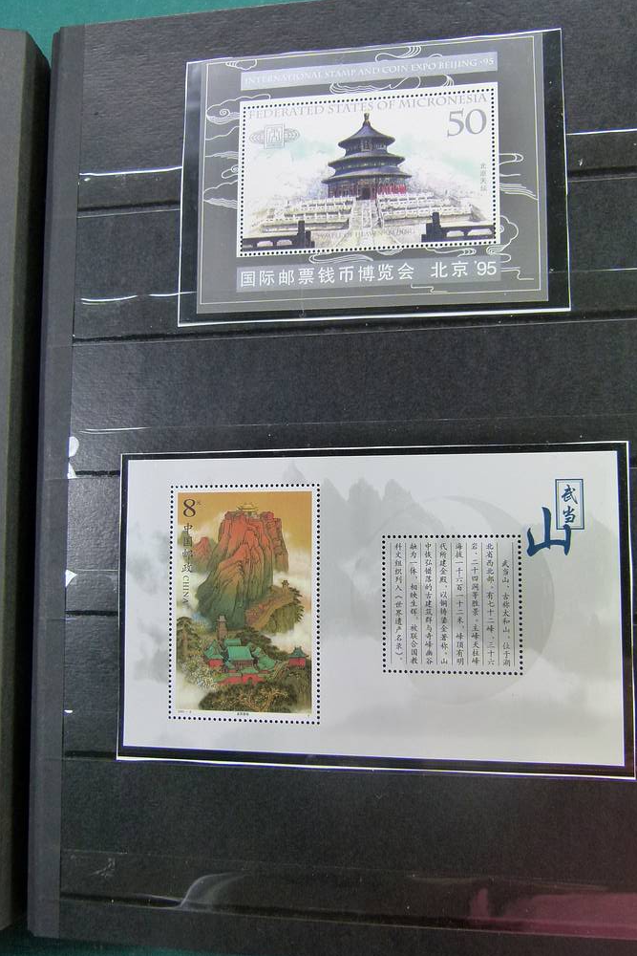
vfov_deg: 57.2
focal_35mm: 33
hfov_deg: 40.0
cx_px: 320
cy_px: 487
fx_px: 876
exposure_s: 1/80
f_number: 3
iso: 160
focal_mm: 5.6
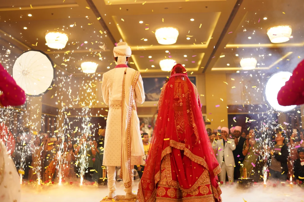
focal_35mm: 35
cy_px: 101
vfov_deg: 37.9
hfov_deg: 54.4
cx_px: 152
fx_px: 296
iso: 400
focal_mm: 35
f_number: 1.4
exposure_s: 1/400
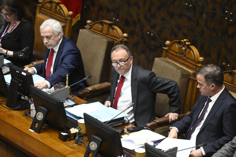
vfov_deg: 6.9
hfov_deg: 10.3
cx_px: 118
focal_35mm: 200
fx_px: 1312
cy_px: 78
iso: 1000
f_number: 5
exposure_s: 1/125
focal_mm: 200
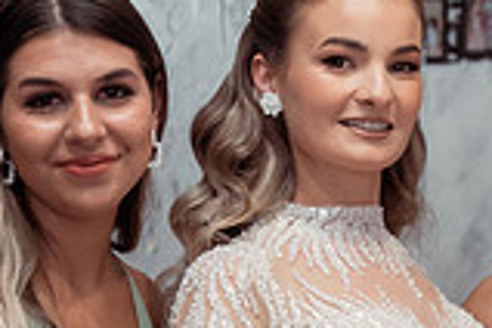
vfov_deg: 10.3
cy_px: 366
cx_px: 349
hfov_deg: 15.6
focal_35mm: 131
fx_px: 1790
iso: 800
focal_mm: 30
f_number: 2.8
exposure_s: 1/250
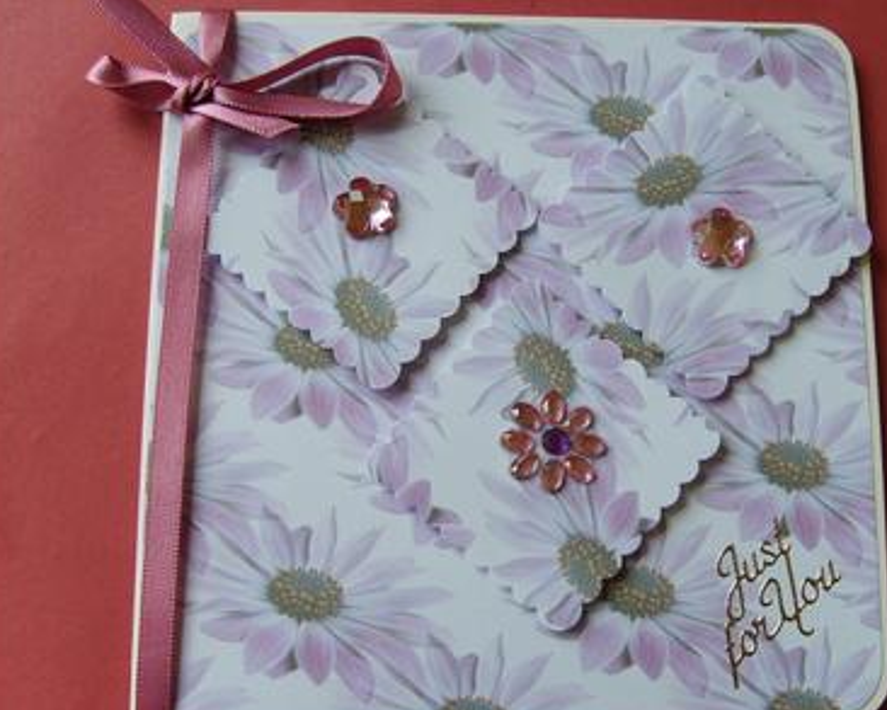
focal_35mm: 42
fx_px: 1103
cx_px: 533
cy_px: 368
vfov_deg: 35.7
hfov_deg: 43.6
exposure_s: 1/60
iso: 50
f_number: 2.8
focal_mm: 5.8
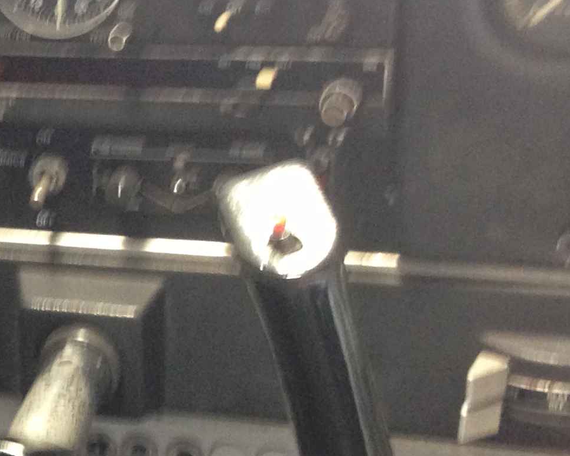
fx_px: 1839
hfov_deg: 16.2
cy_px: 284
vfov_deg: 14.1
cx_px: -279
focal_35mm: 109
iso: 200
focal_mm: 4.13
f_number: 2.4
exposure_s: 1/20
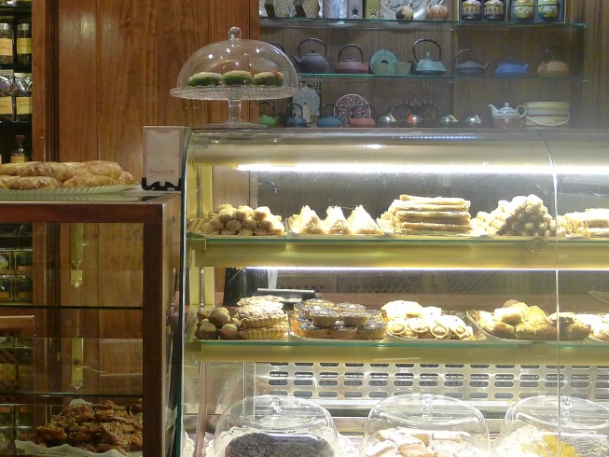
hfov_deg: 36.0
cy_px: 196
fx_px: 933
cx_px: 237
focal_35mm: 53
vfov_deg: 27.5
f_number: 2.2
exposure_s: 1/40
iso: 400
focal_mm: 6.4
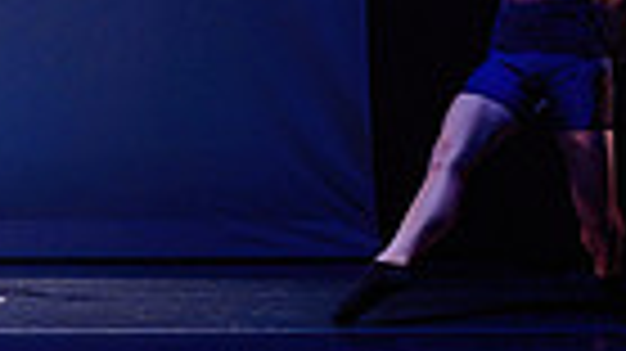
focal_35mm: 136
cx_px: -121
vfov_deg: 8.9
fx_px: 2256
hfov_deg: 15.2
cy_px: 100
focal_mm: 24
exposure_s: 1/640
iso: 1600
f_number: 1.4
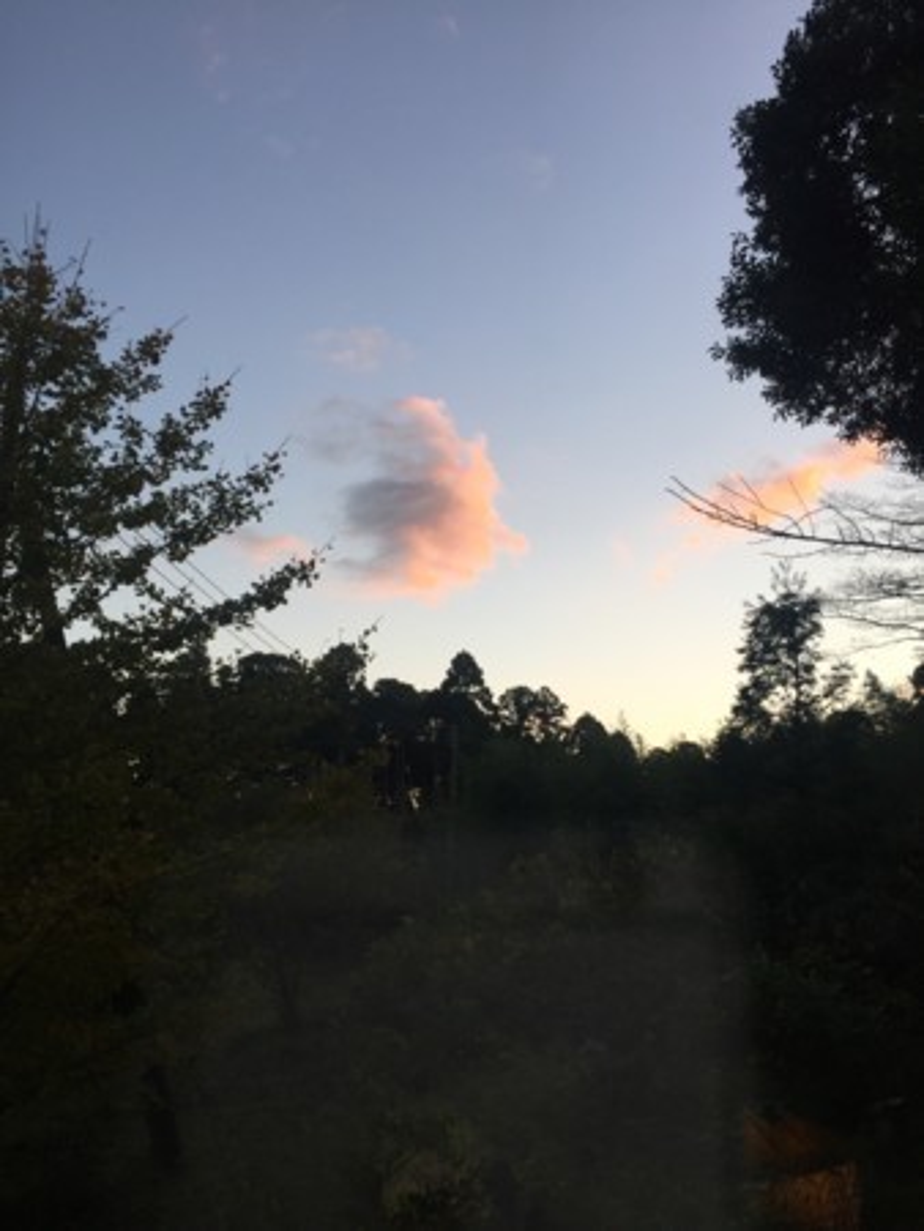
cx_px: 462
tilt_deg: +13.6
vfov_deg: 61.6
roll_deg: -1.7
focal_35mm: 29
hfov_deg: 48.3
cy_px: 616
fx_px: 1031
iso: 32
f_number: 2.2
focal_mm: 4.15
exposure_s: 1/173
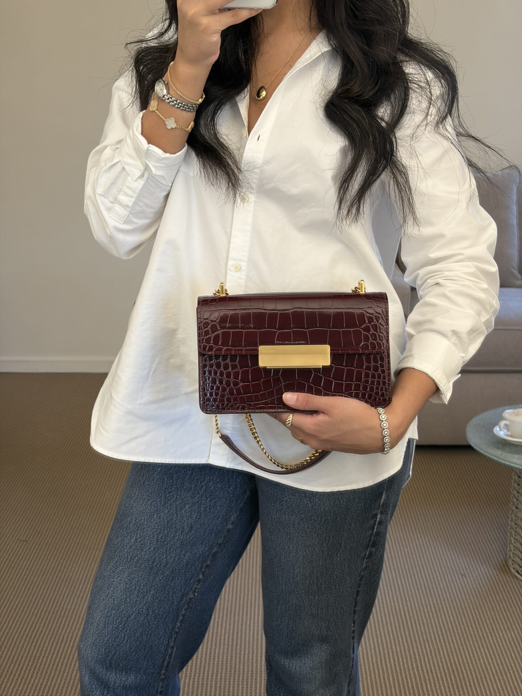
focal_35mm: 52
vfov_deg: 36.8
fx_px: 1046
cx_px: 261
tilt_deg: -31.8
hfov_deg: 28.0
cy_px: 348
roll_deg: +0.2
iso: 80
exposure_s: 1/60
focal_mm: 5.96
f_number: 1.6
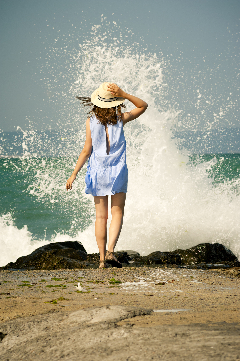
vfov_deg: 10.8
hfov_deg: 7.2
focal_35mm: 190
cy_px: 180
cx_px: 120
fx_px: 1902
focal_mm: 190
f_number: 8
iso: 640
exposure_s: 1/800
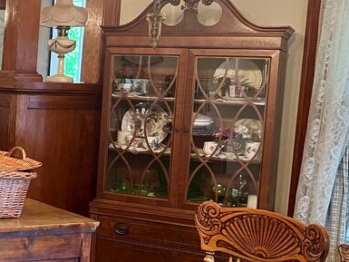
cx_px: -95
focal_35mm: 72
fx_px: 726
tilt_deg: -7.0
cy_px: 139
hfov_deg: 24.0
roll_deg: -2.1
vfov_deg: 20.4
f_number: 1.5
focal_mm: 5.7
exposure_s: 1/60
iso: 320
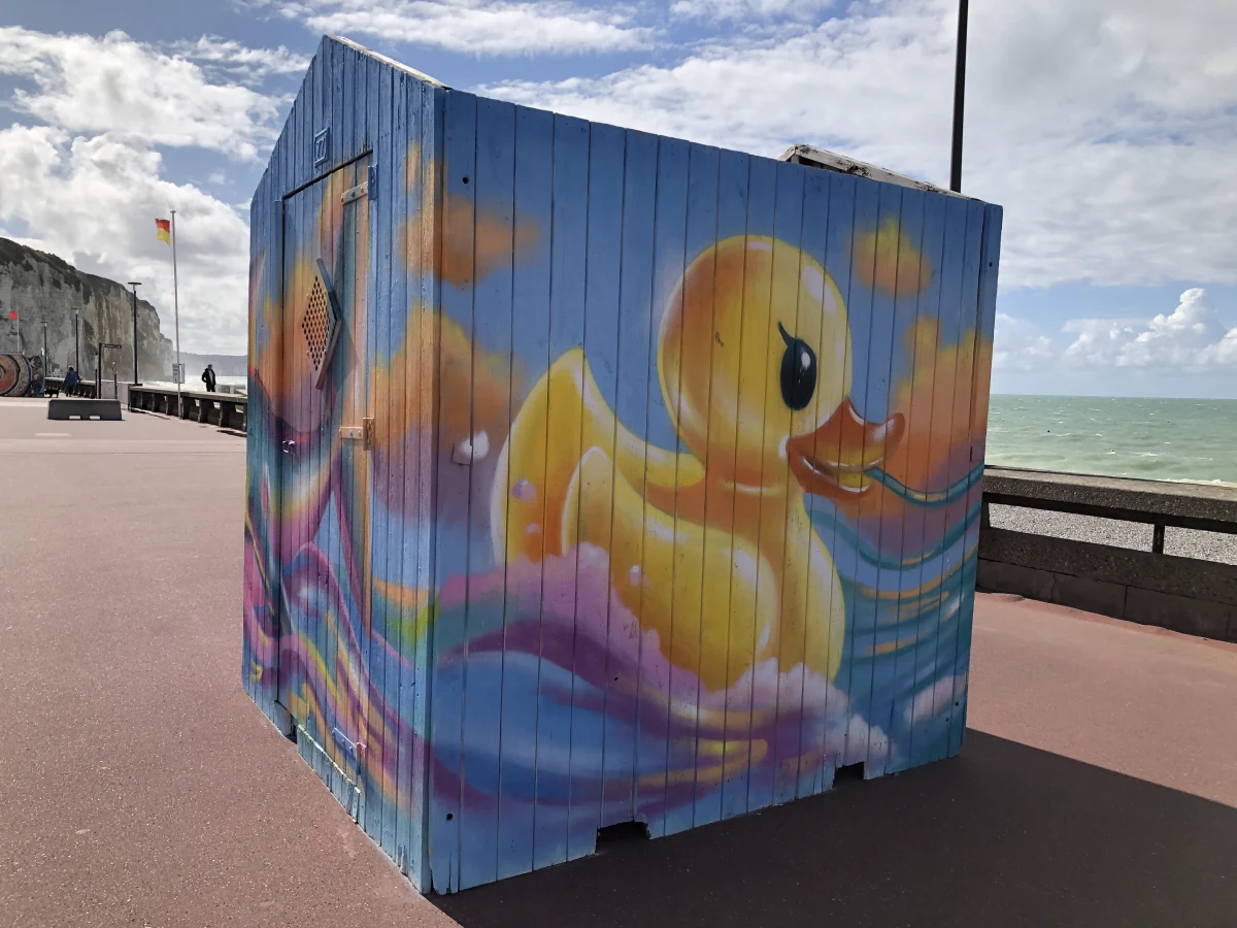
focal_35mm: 28
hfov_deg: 63.4
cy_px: 464
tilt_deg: -1.7
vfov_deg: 49.7
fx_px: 1001
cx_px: 618
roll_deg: -0.8
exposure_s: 1/2857
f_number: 1.8
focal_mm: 4
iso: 20
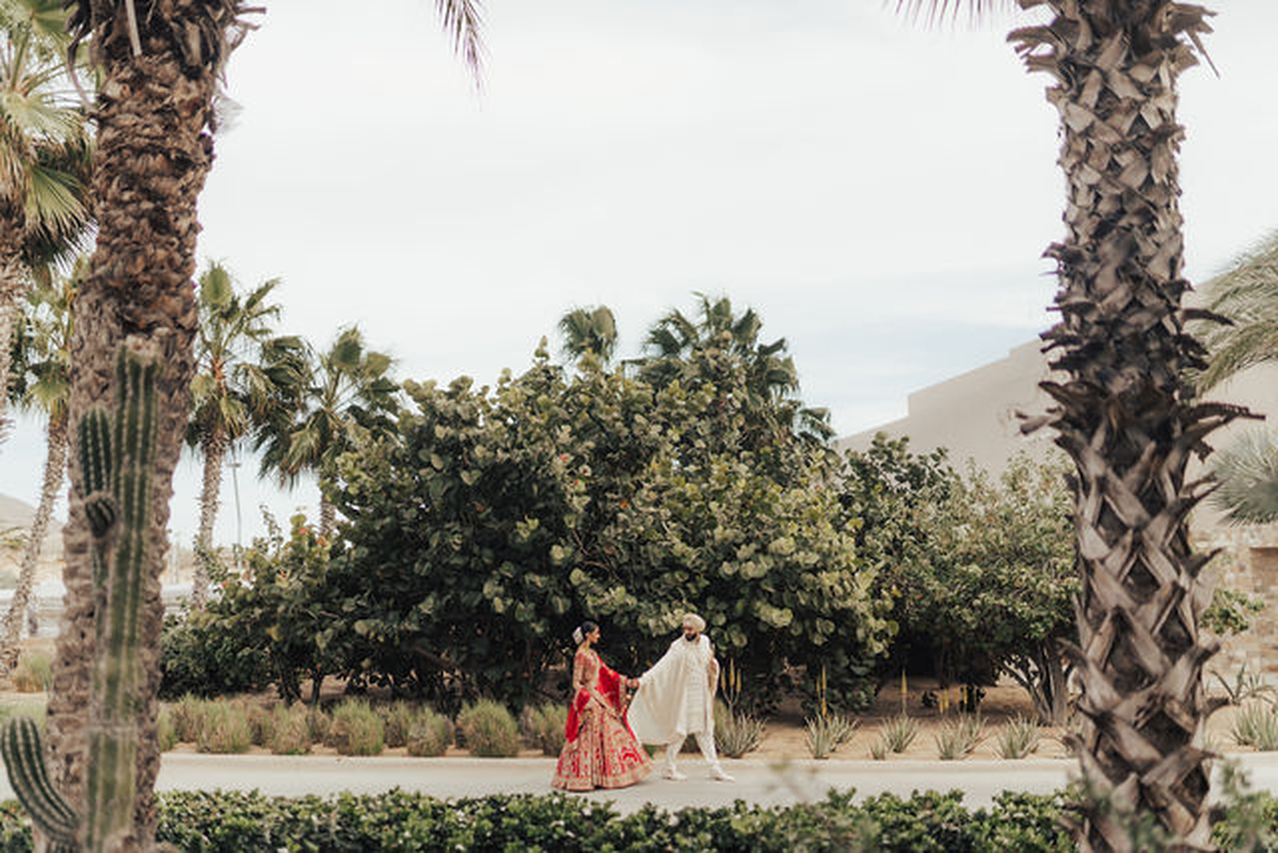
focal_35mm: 35
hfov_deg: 54.4
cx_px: 639
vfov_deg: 37.9
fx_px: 1243
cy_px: 426
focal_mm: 35
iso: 100
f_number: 1.4
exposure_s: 1/2000
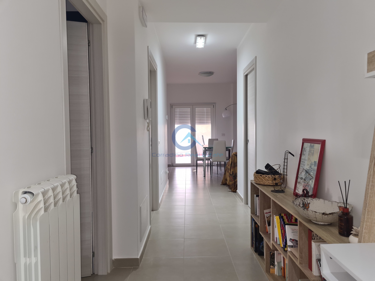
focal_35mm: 26
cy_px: 140
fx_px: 282
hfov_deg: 67.3
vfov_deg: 53.1
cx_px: 188
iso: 80
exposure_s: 1/50
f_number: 1.8
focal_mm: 5.4
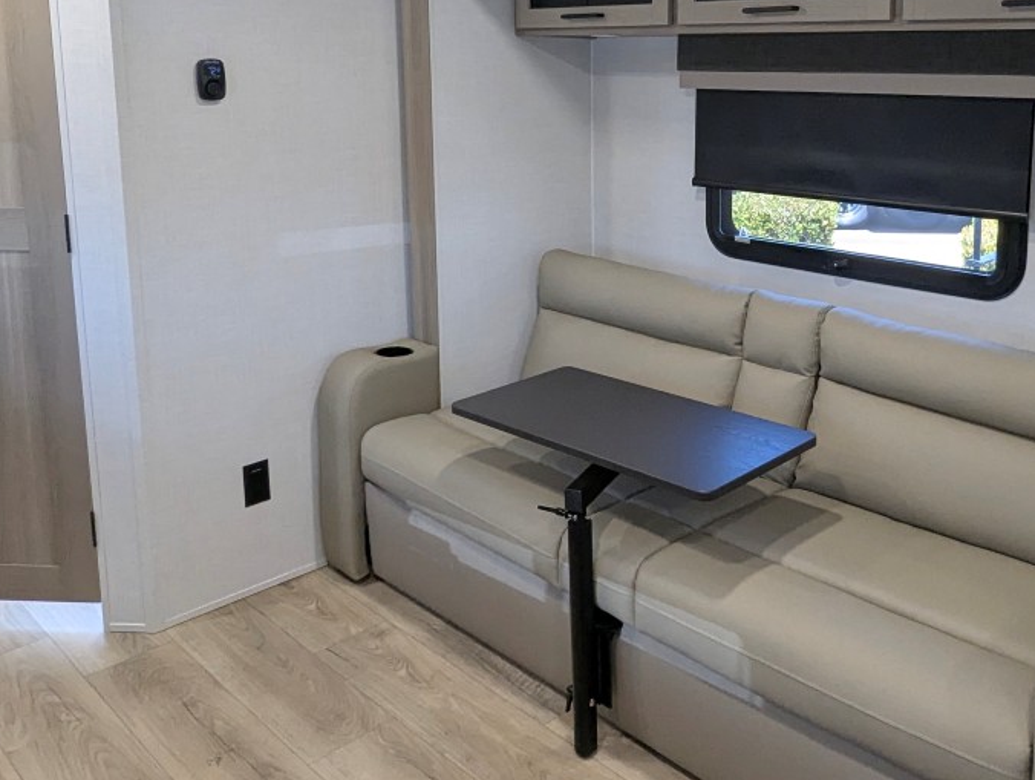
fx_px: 988
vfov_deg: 42.0
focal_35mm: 33
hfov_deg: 54.6
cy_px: 211
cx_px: 651
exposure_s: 1/110
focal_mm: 2.35
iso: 229
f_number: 2.2
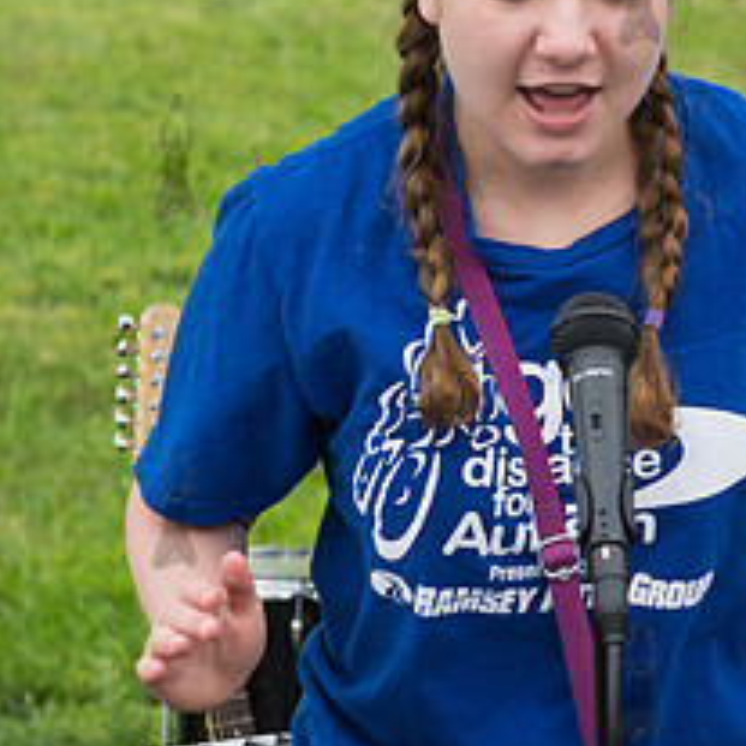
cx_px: 638
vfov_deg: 11.8
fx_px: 3609
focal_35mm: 148
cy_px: 330
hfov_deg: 11.7
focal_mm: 62
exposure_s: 1/400
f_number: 5
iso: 200
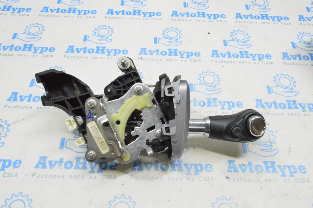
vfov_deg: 39.9
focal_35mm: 33
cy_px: 104
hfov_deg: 57.3
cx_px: 156
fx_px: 287
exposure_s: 1/15
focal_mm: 22
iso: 6400
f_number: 20
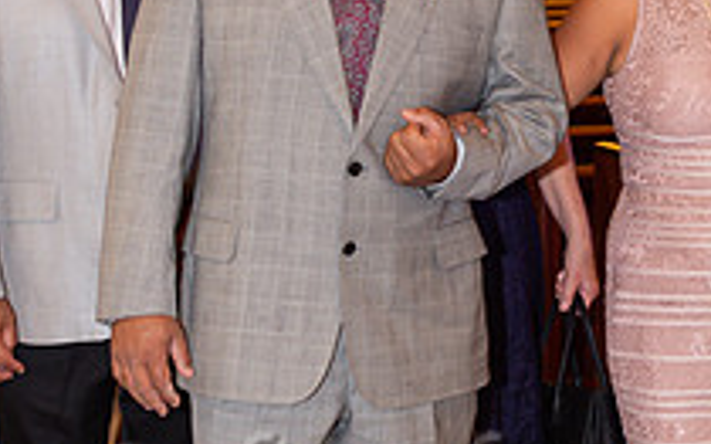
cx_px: 489
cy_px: 227
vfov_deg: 8.6
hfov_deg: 13.7
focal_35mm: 153
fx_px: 2963
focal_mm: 70
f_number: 4
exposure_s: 1/60
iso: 1250
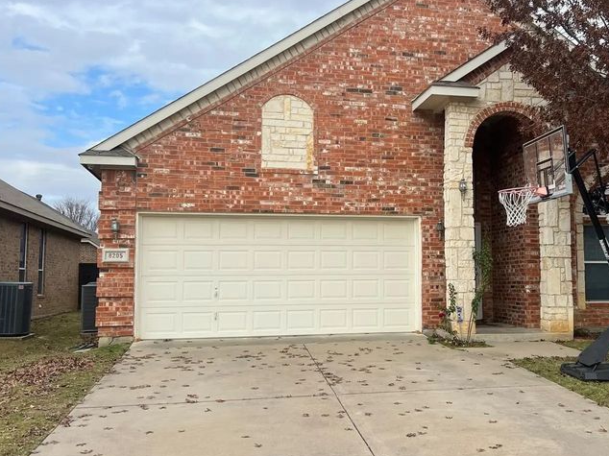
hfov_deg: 44.1
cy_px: 224
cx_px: 407
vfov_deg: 34.3
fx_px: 739
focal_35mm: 42
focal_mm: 5.7
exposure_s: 1/2841
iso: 50
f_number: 1.5
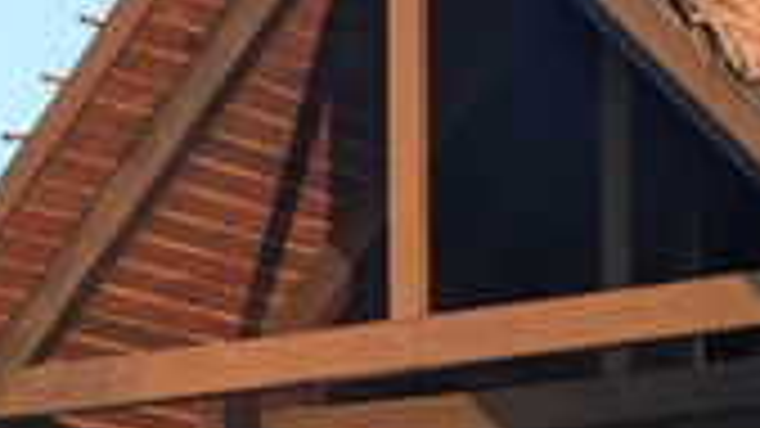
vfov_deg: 5.7
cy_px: 608
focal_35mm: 211
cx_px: 657
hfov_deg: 10.2
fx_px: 4251
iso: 45
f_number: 1.89
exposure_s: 1/444
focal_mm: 5.43
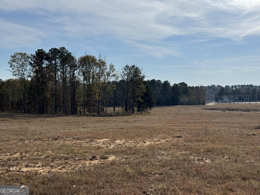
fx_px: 361
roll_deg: +1.0
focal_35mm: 48
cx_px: 130
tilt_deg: -0.4
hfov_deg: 39.7
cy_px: 98
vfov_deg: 30.3
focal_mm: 6.76
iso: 80
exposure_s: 1/10526
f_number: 1.78
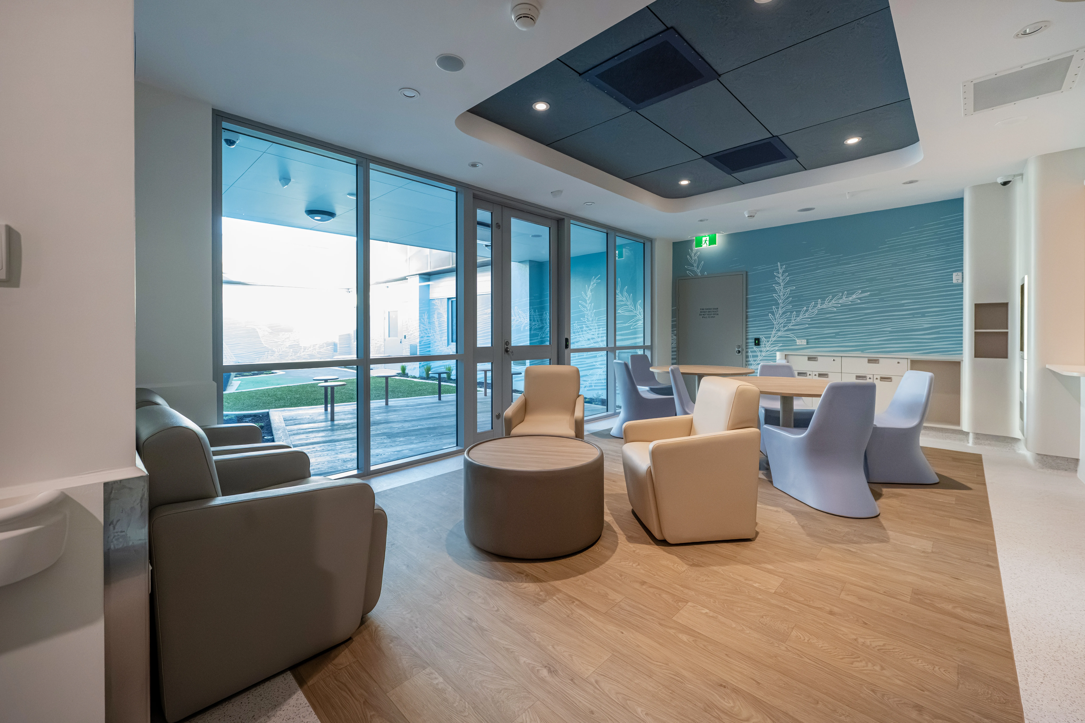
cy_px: 362
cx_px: 542
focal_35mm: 14
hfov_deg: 104.3
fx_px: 422
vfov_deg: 81.2
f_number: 6.3
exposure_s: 1/200
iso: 10000
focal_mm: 14
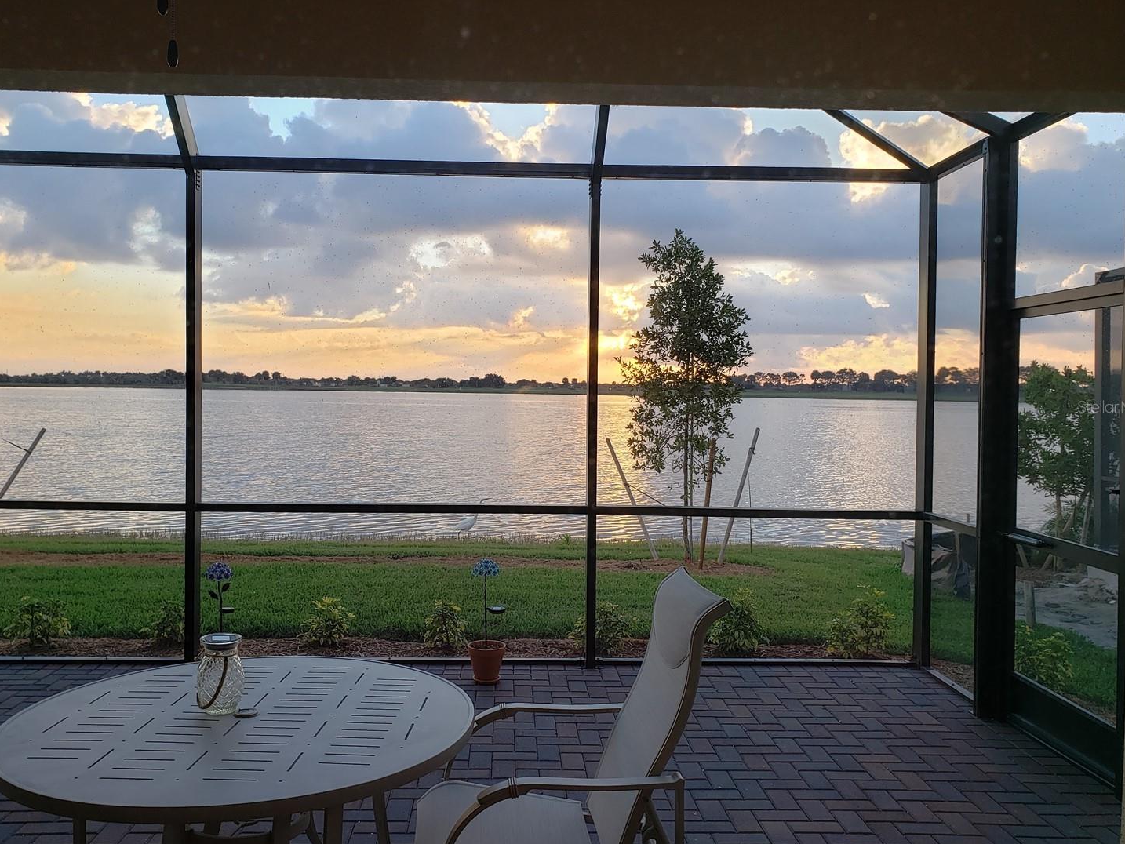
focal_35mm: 29
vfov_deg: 48.2
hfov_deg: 61.6
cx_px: 524
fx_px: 943
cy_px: 406
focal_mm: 4.3
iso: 50
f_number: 2.4
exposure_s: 1/88
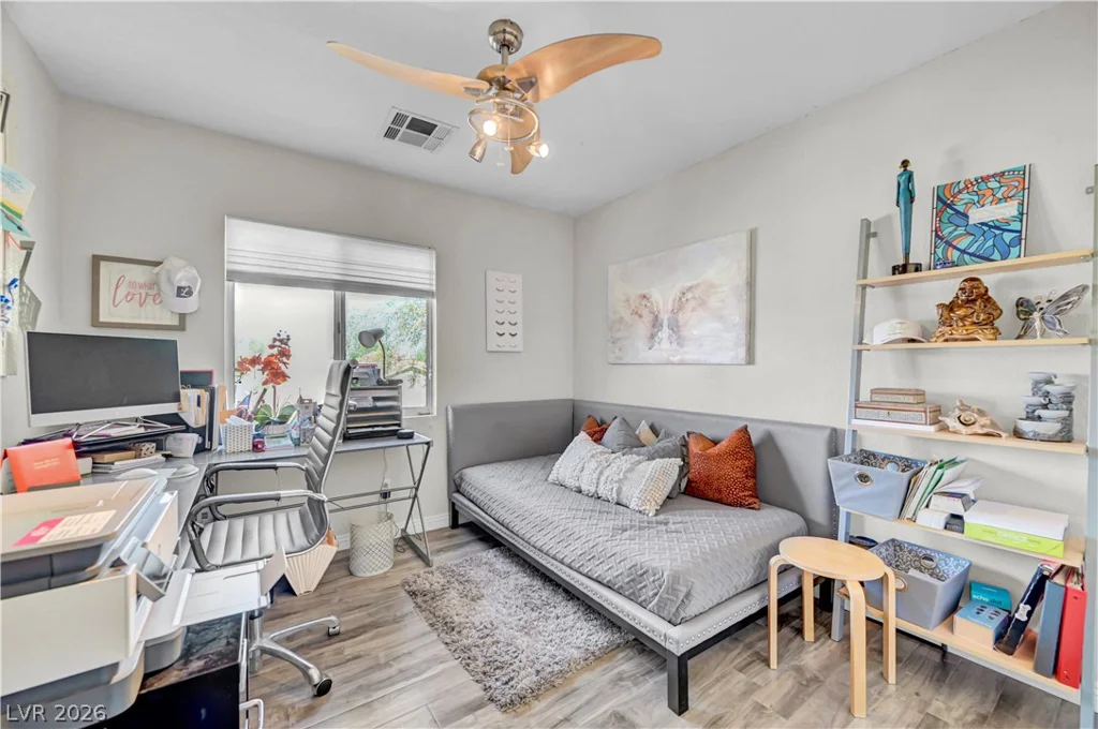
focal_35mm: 14
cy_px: 364
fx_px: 426
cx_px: 549
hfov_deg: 104.3
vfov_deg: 81.1
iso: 800
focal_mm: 14
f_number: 8
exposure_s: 1/8
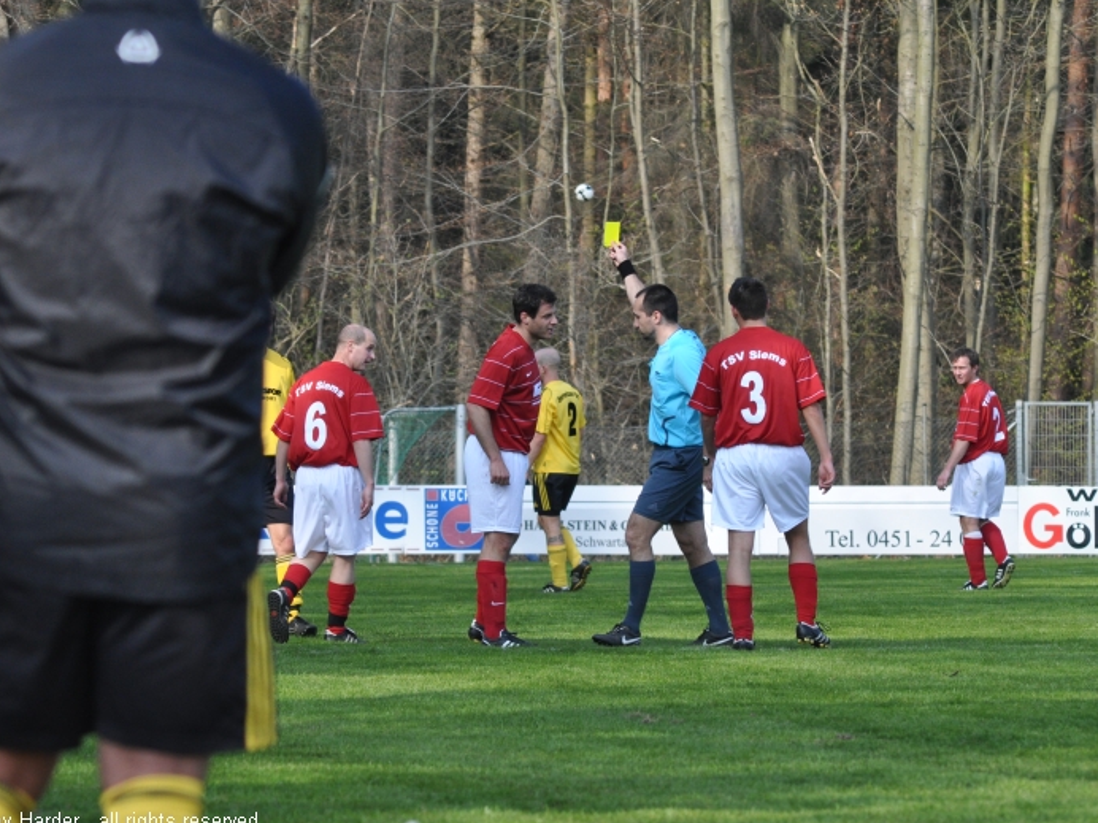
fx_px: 8977
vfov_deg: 5.3
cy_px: 412
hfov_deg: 7.0
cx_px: 513
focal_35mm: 283
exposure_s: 1/1000
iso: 800
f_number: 9
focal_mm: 170
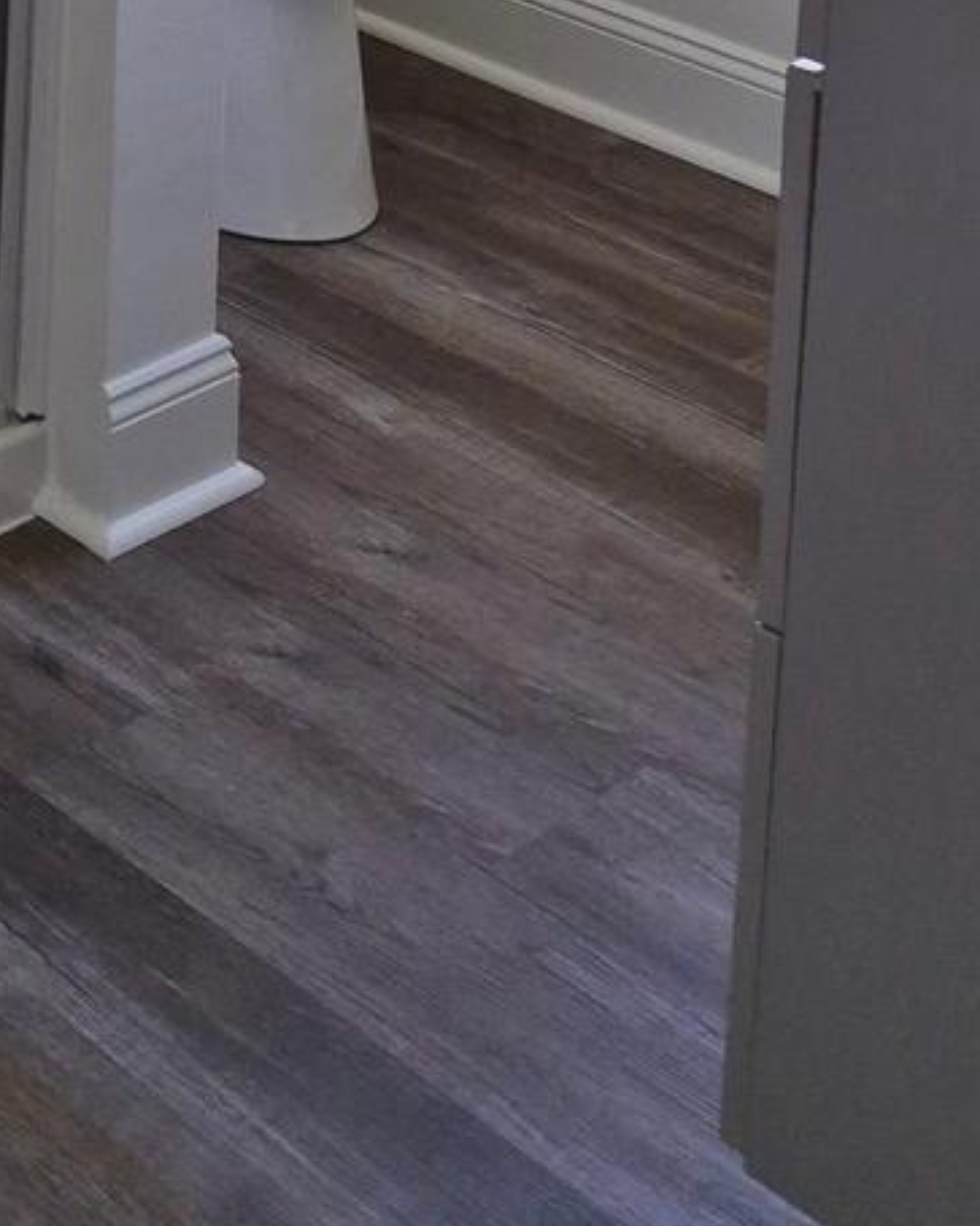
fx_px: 2756
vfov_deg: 21.9
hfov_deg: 19.6
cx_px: 30
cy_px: -481
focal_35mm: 76
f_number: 1.8
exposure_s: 1/180
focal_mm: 5.4
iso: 80
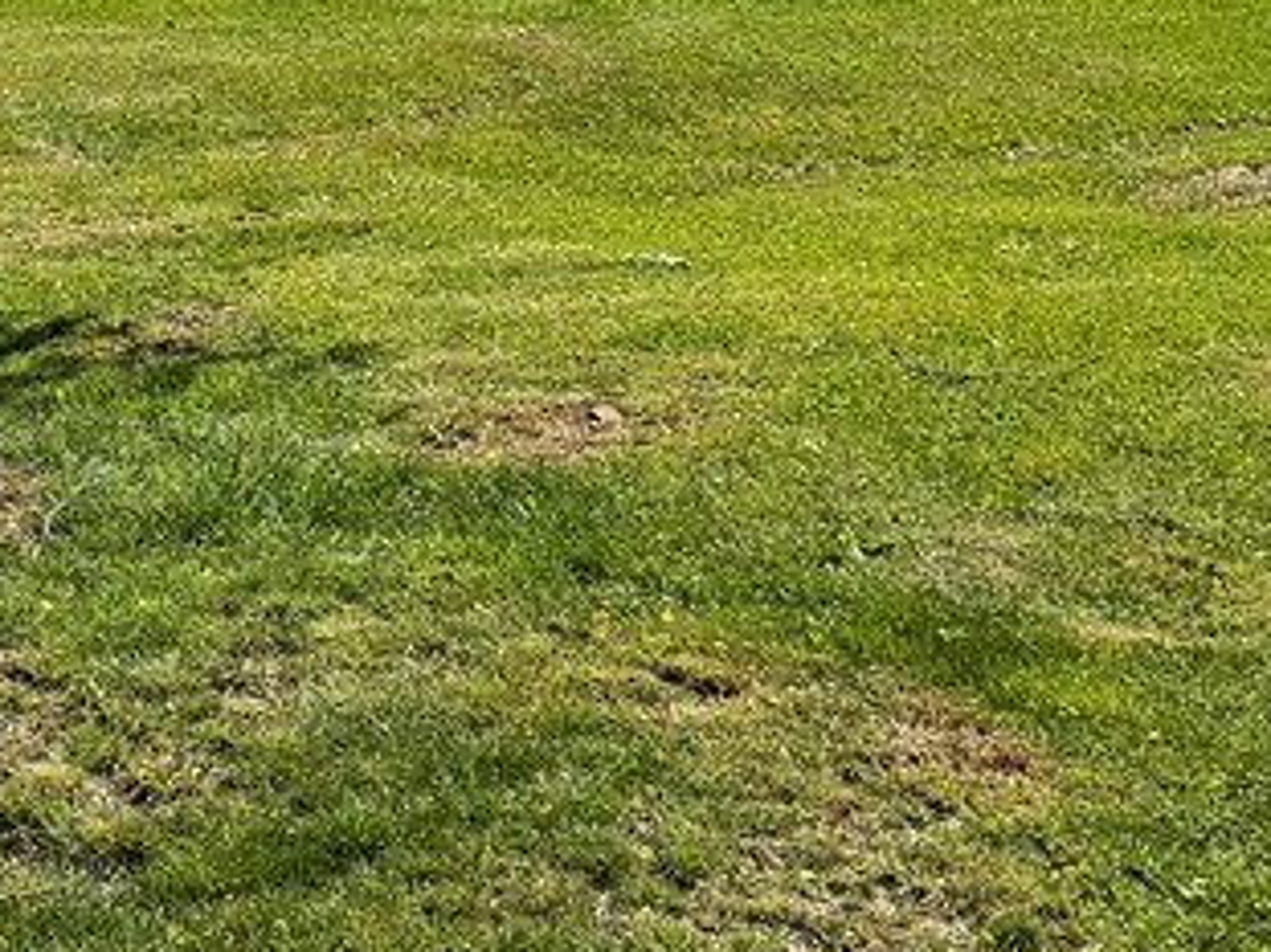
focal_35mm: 79
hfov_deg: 23.6
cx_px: -8
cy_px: -90
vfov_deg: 18.0
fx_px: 2900
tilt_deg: +2.6
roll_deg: +0.4
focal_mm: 6.76
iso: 80
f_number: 1.78
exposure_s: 1/3413
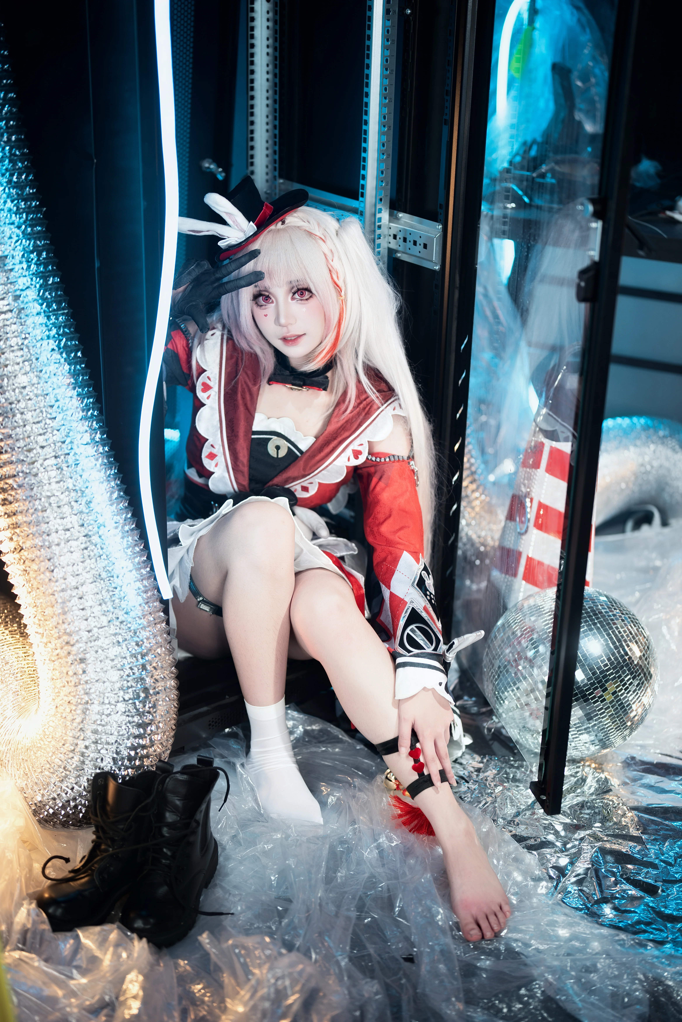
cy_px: 511
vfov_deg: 39.6
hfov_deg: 27.0
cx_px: 341
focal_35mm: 50
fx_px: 1421
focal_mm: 50
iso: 100
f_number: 1.4
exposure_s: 1/100
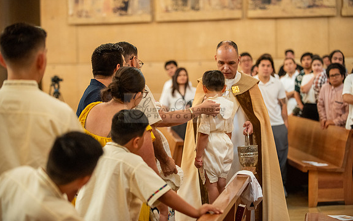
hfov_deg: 20.6
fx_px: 972
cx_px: 178
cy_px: 108
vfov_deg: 13.0
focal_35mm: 101
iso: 2000
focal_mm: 98
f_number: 2.8
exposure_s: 1/100
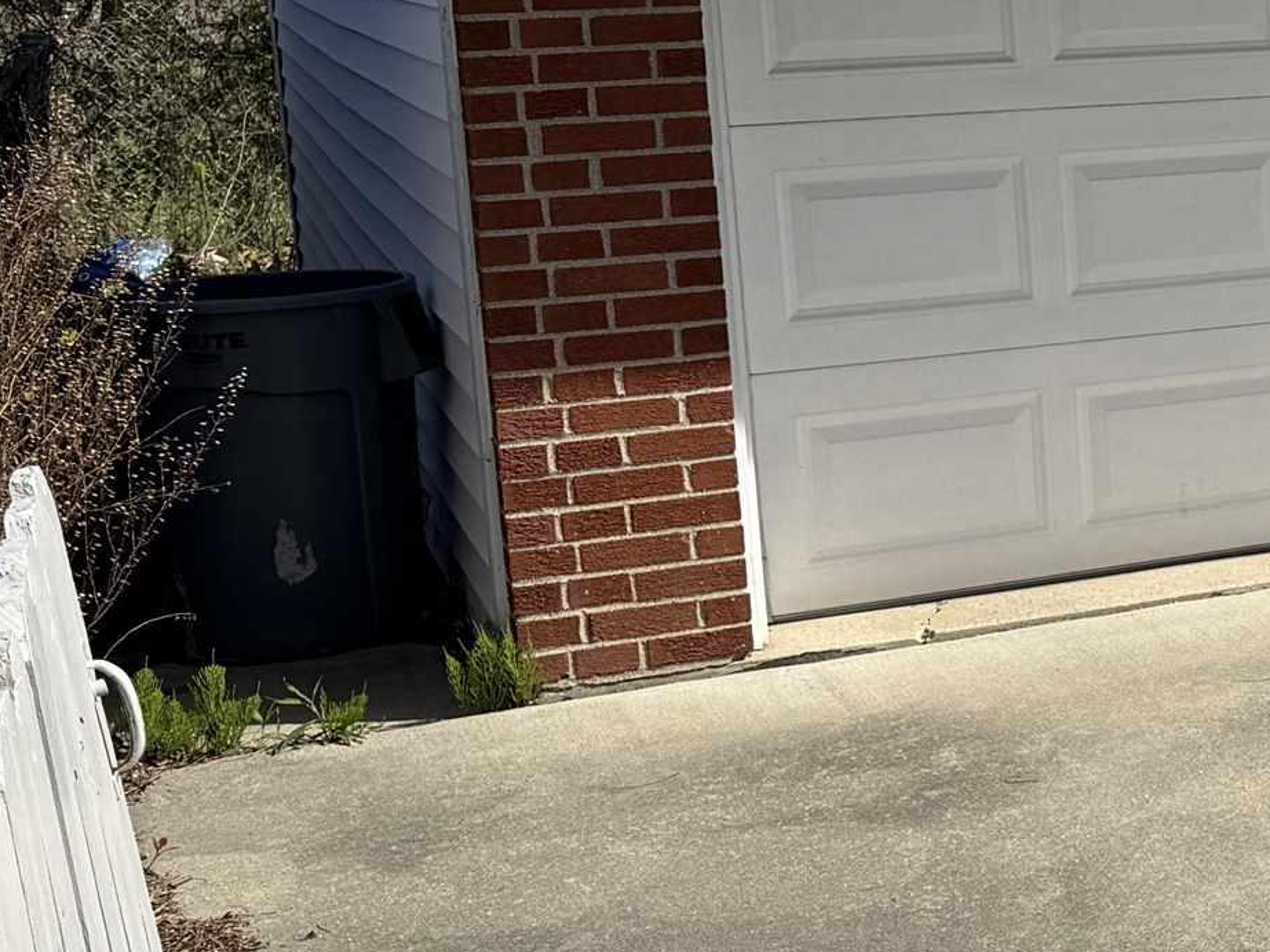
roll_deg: +1.3
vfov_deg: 18.3
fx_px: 2934
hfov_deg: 20.1
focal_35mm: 80
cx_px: 2034
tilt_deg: -7.8
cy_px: 266
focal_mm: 6.76
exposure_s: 1/5714
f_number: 1.78
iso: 80
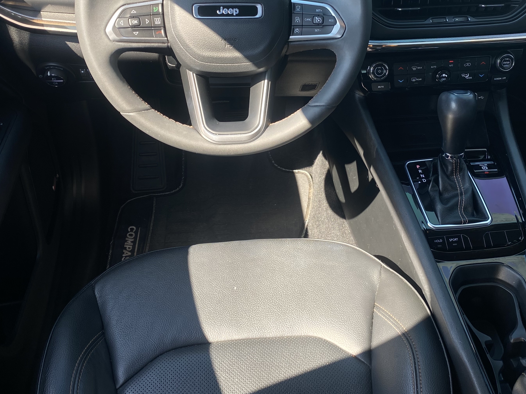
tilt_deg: -38.4
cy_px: 116
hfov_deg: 47.8
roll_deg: -2.5
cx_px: 288
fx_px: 593
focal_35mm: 39
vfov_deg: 36.3
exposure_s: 1/179
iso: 32
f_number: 1.8
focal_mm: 4.25
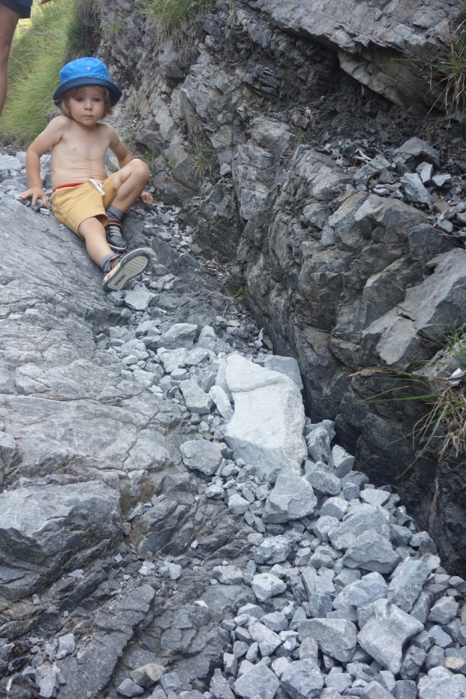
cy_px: 350
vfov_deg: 48.5
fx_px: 777
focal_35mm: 40
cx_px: 233
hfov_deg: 33.4
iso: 125
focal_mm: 14.93
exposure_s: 1/100
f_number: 3.5
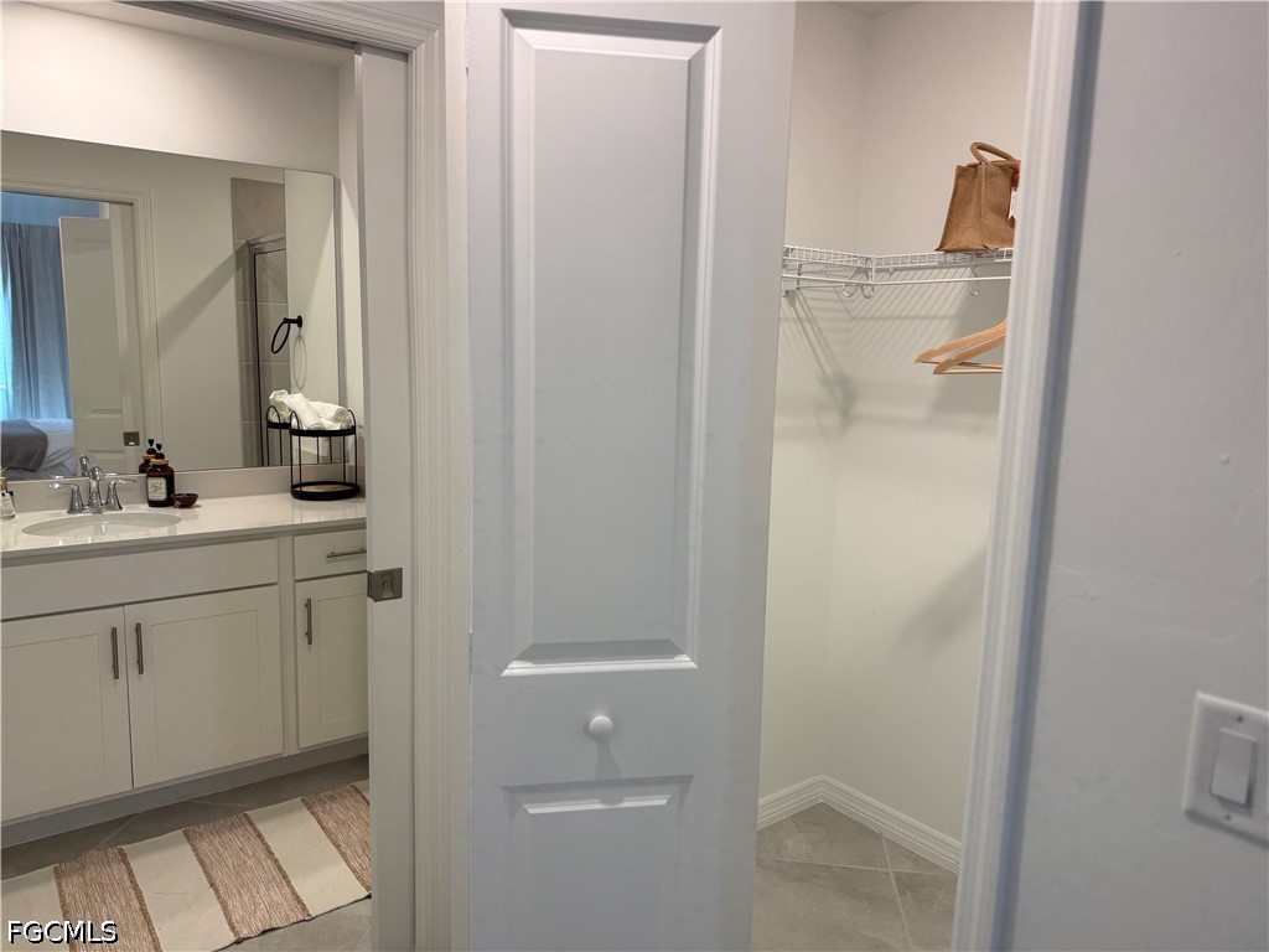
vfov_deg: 56.8
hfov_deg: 71.6
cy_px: 476
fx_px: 880
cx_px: 634
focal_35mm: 24
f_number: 1.78
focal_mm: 6.76
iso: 125
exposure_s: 1/120
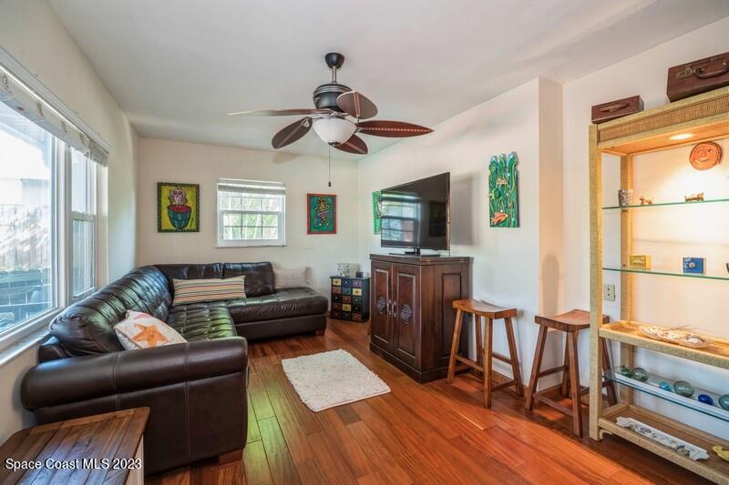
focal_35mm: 15
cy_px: 242
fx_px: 304
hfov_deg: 100.4
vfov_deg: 77.3
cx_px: 364
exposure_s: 1
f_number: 8
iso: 200
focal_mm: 15
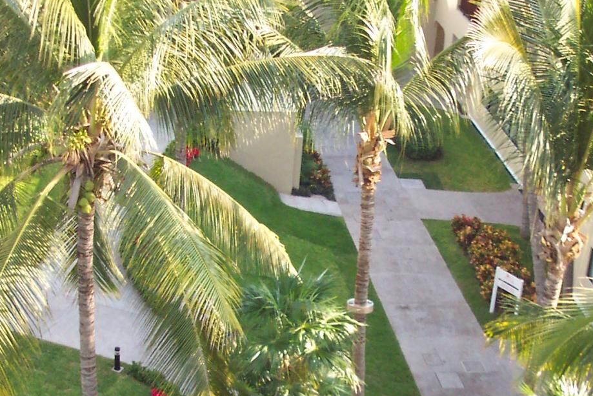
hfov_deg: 26.0
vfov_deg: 17.3
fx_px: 1285
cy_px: 336
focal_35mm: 78
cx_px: 279
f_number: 2.8
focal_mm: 7.5
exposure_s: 1/250
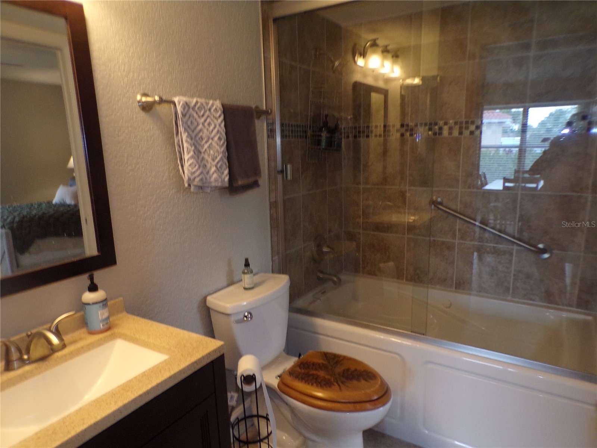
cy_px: 224
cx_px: 298
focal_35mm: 24
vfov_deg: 56.8
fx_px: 414
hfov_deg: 71.6
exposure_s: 1/34
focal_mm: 4.3
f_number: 3
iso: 200
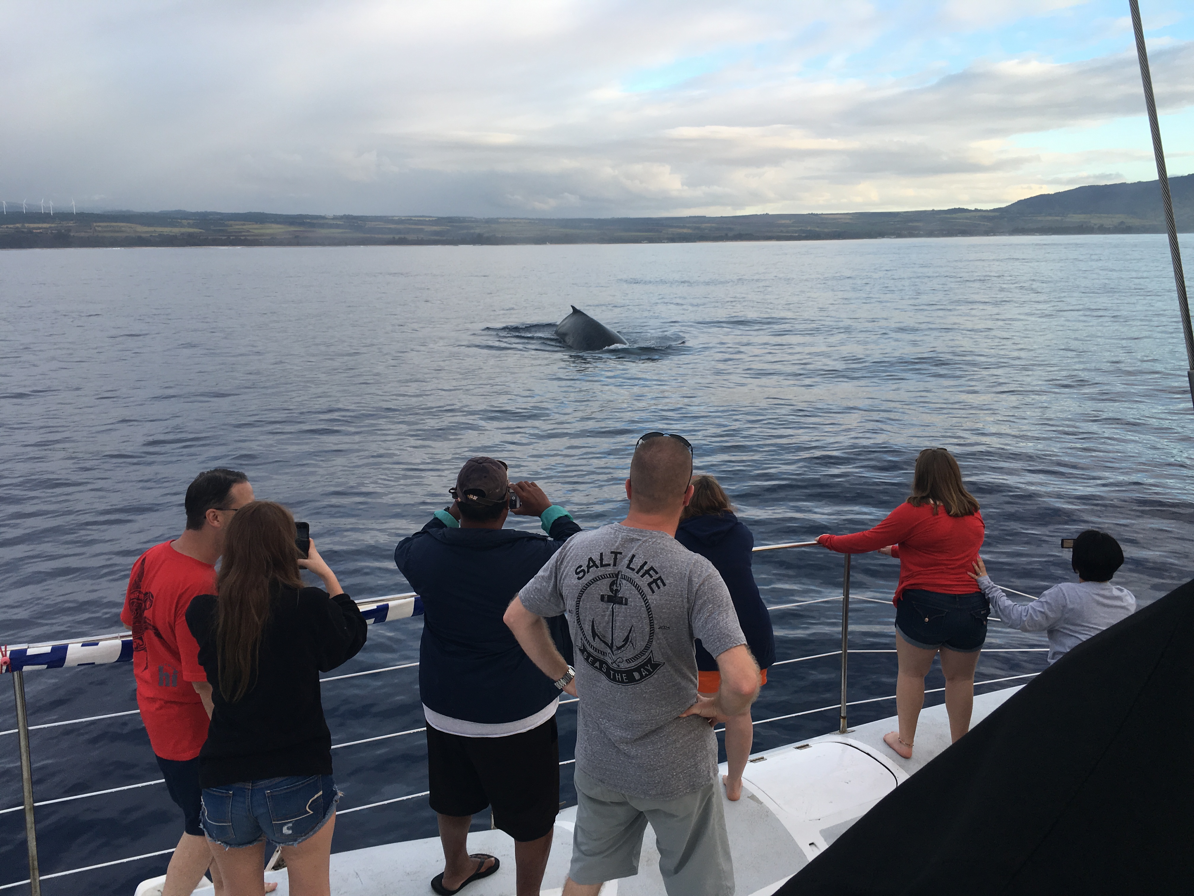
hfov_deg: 61.7
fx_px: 1000
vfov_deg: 48.2
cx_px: 597
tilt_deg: -13.1
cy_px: 448
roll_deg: +2.0
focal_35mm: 29
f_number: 2.2
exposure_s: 1/283
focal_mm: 4.15
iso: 25
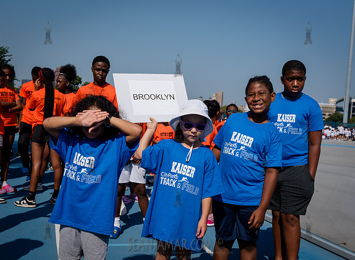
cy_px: 150
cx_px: 180
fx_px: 439
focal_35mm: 43
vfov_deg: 32.9
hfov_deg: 44.0
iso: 400
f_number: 5.6
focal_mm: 32
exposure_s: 1/4000
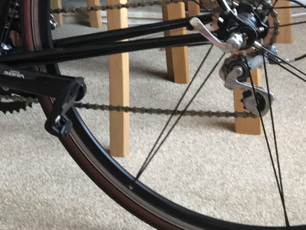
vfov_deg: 15.0
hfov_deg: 20.5
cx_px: 13
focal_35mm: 93
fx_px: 822
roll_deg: +3.9
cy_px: -91
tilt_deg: -5.1
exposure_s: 1/33
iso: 125
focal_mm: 4.15
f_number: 2.2
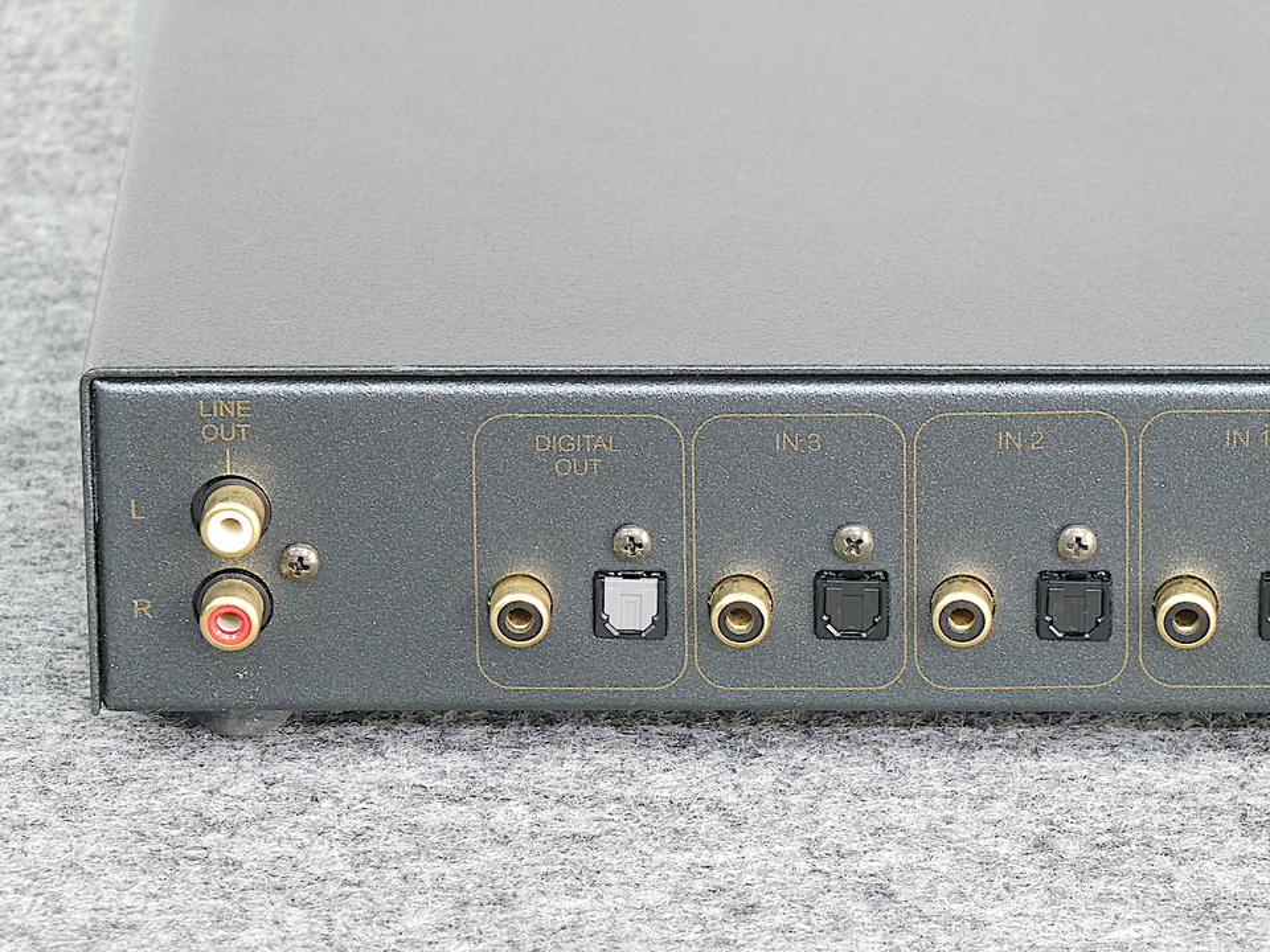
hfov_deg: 7.0
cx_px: 635
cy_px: 476
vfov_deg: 5.3
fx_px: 10346
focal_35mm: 282
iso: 200
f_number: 5.7
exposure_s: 1/2.5
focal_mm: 50.5
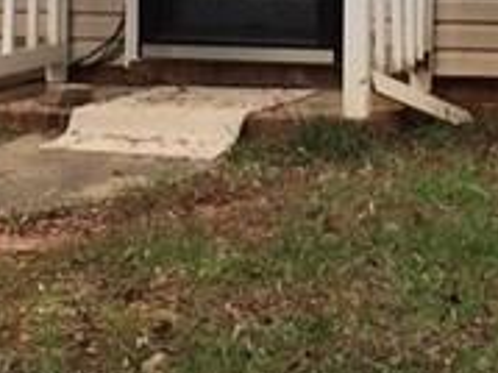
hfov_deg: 11.9
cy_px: -498
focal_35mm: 166
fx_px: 2387
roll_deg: +0.2
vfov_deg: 8.3
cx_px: 328
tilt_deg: +9.1
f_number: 2.2
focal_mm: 4.15
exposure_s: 1/293
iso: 32
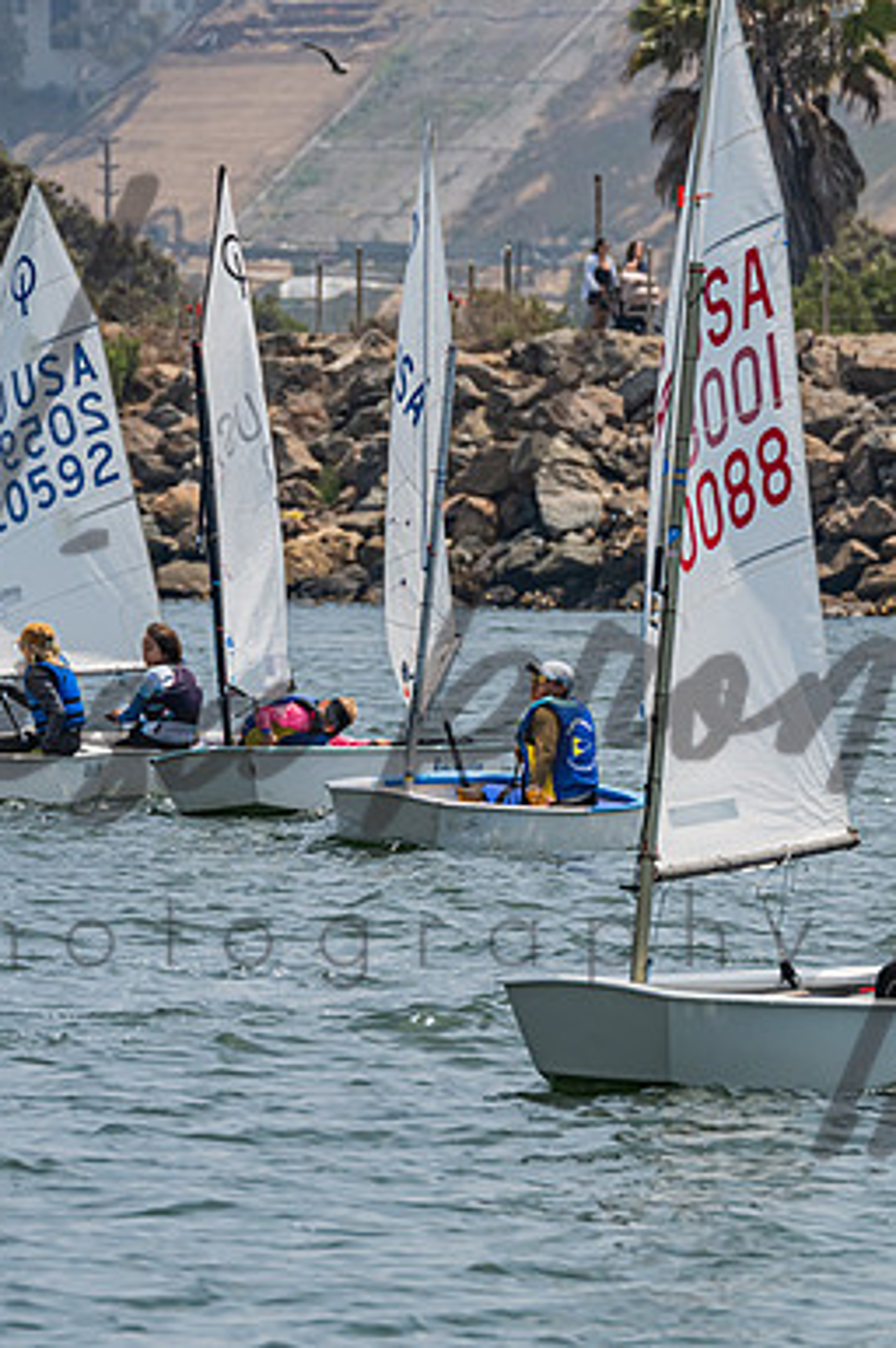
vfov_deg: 5.0
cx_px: 883
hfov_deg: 3.3
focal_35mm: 415
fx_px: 15520
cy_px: 814
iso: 320
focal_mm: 220
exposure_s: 1/1600
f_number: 8
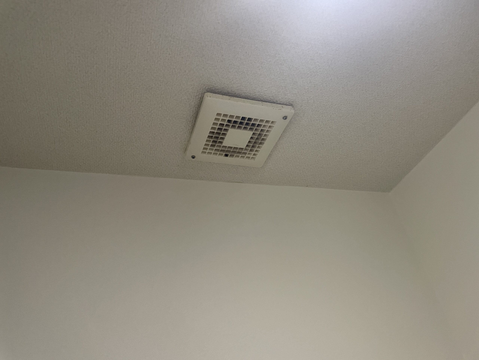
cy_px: 180
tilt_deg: +37.2
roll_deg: +9.9
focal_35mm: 26
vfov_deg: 53.1
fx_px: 360
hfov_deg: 67.3
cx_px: 240
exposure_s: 1/60
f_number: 1.6
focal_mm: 4.2
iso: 320
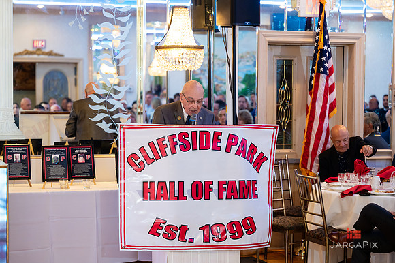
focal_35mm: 86
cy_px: 128
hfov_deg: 23.7
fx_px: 943
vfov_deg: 15.9
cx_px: 192
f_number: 3.2
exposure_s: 1/125
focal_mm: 83
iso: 1250
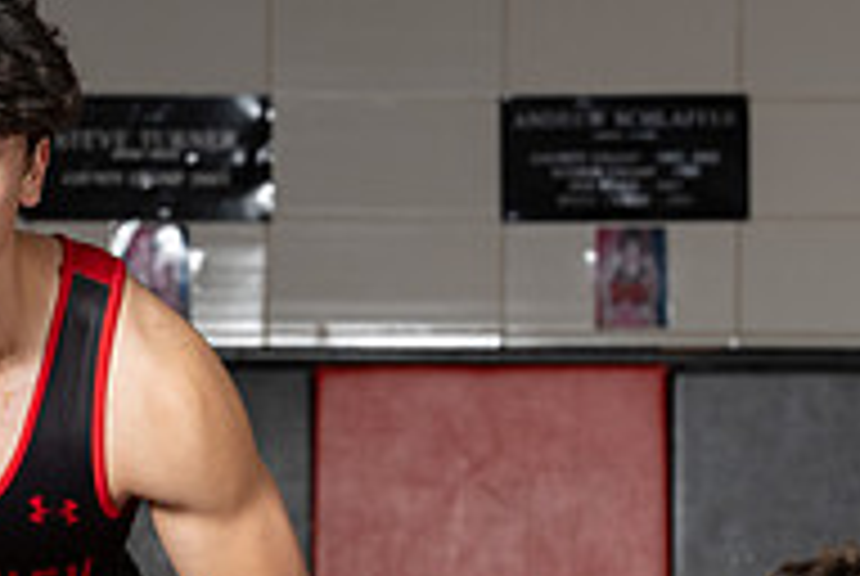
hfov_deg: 8.6
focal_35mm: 237
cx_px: 787
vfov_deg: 5.8
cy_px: 782
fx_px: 5670
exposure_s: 1/125
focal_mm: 70
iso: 200
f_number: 4.5
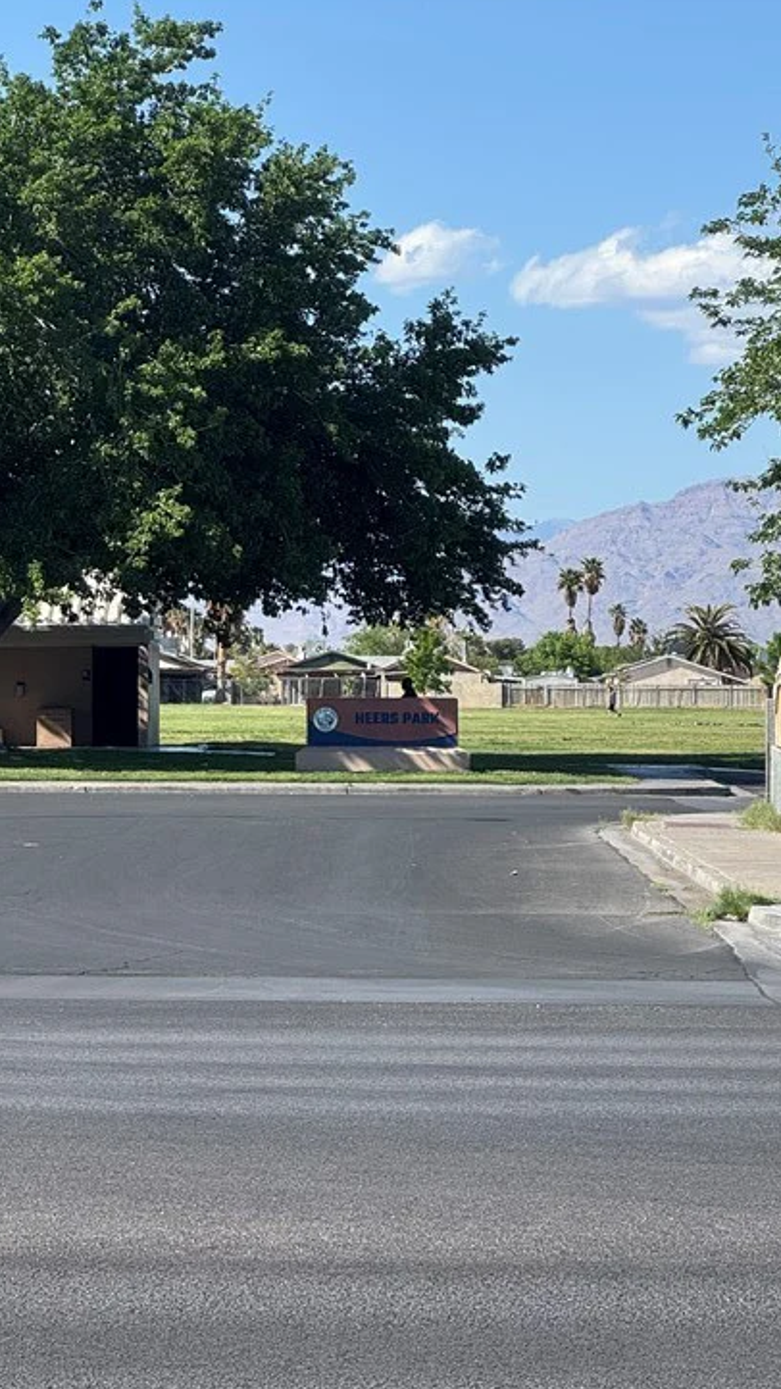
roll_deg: -0.2
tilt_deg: -6.3
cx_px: 321
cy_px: 948
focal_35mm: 119
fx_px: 4382
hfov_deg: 10.2
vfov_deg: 18.0
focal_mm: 9
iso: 25
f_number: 2.8
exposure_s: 1/477
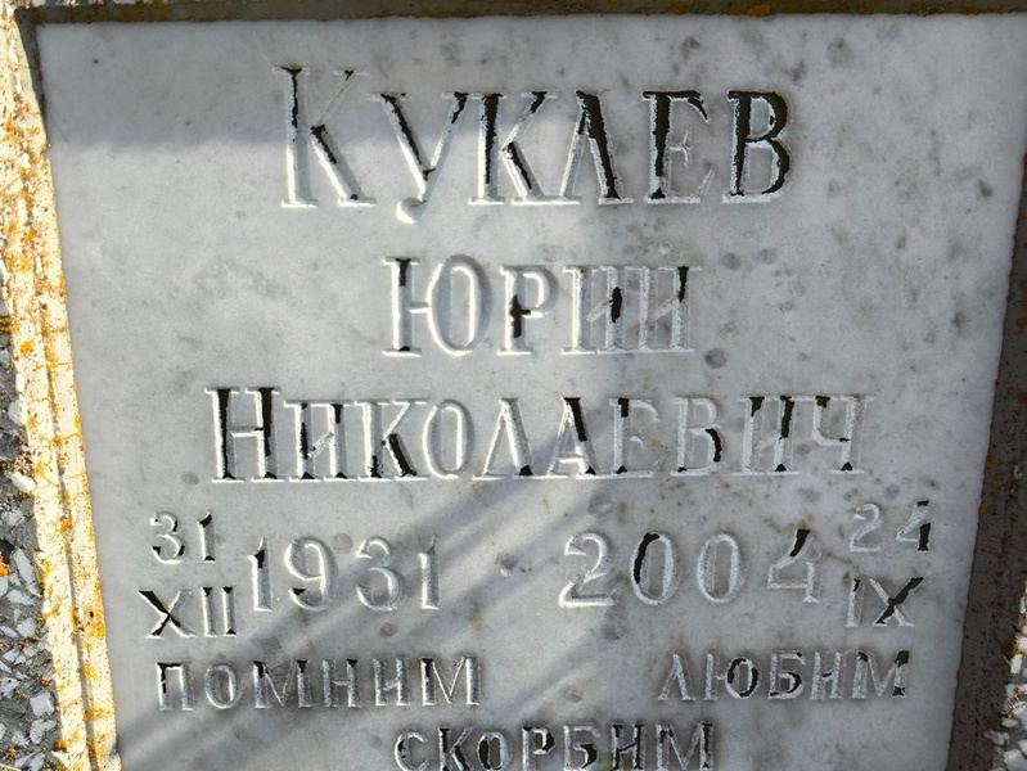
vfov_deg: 29.1
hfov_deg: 38.2
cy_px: 386
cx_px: 514
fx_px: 1484
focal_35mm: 50
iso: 50
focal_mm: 4.71
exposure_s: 1/559
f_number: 1.7
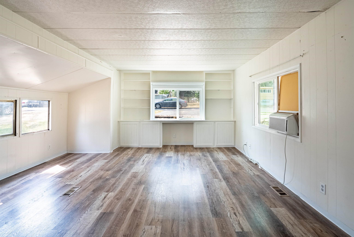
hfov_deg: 96.7
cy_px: 118
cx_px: 177
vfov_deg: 73.8
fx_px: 157
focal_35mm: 16
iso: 400
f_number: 8
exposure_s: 1/1250
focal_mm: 16
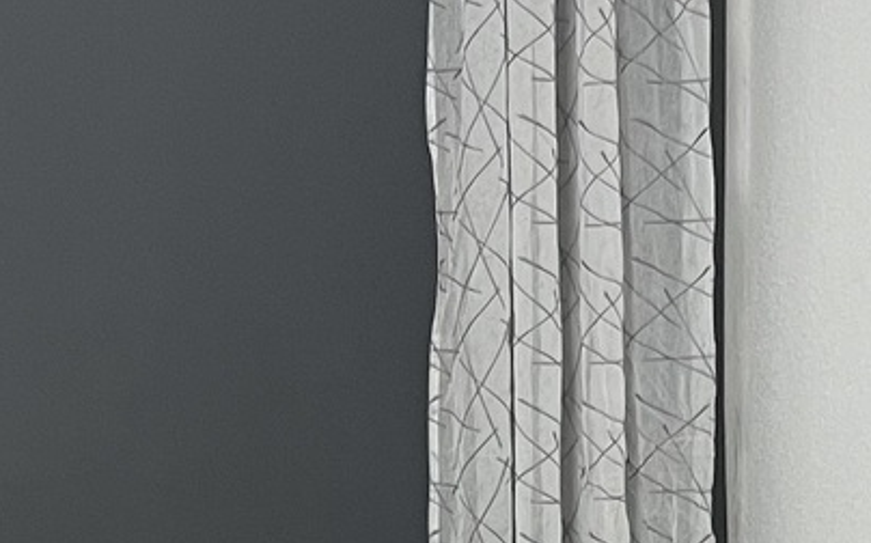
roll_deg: +1.3
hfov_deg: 15.9
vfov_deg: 9.6
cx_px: 496
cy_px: 929
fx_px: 3108
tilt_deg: -15.2
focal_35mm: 131
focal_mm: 5.1
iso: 100
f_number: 1.6
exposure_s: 1/50
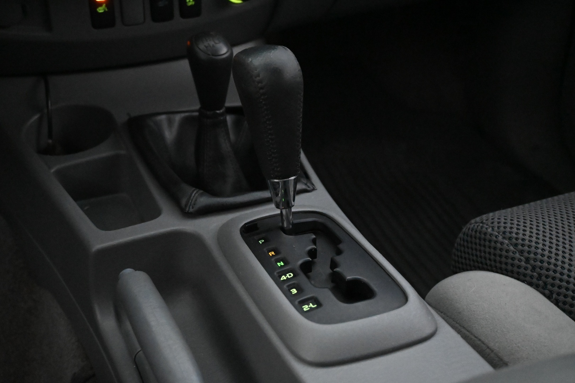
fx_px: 719
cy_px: 192
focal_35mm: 45
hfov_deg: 43.6
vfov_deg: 29.9
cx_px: 288
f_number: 4.8
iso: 11400
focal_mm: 30
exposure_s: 1/50
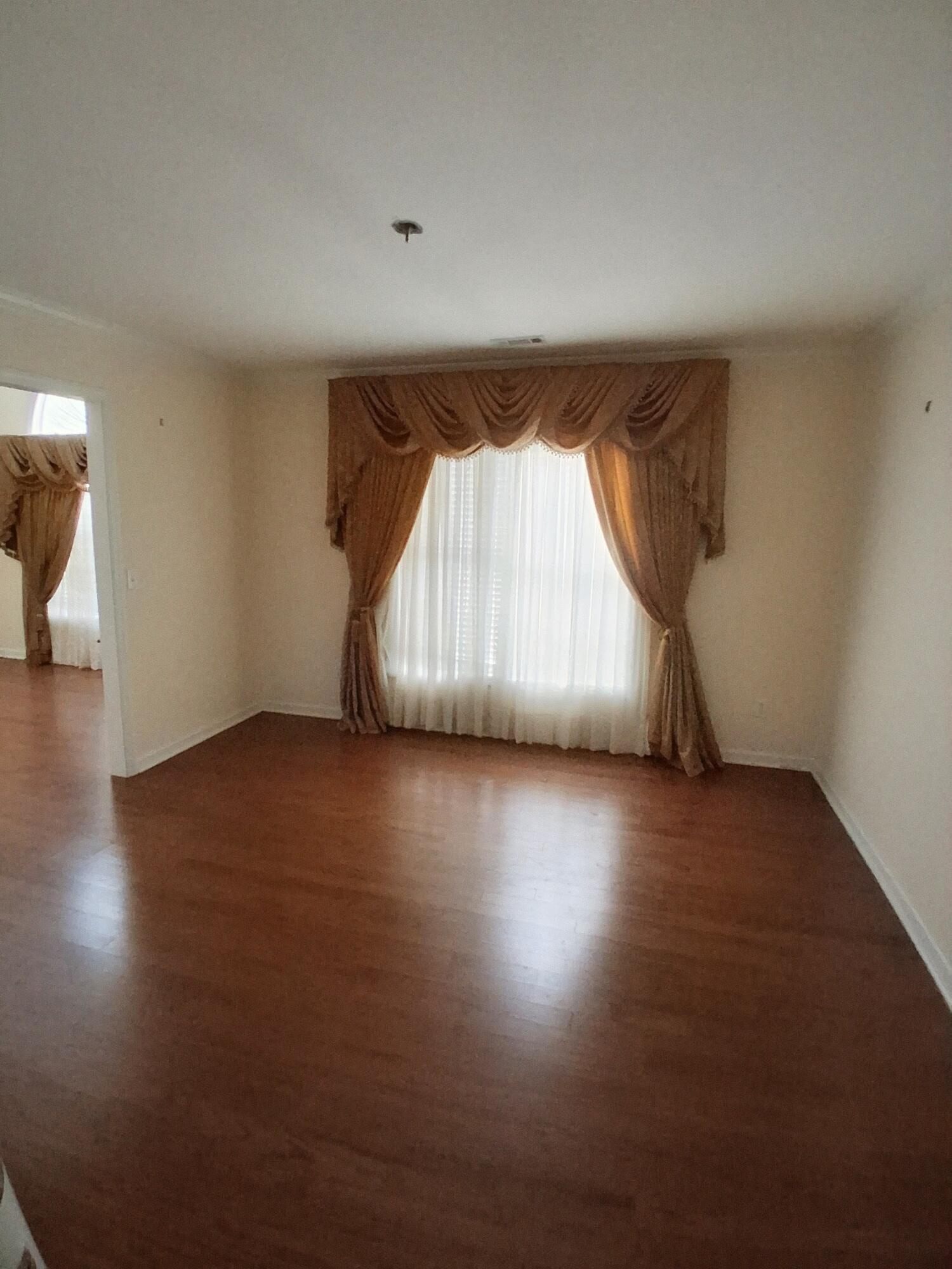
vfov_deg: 91.0
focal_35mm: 17
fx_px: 623
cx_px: 476
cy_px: 634
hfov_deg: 74.7
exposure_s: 1/30
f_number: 2.2
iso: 500
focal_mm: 1.4
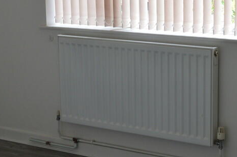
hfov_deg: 19.2
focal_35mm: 106
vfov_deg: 12.9
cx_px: 175
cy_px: 83
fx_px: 697
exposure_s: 1/40
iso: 400
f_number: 7.1
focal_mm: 32
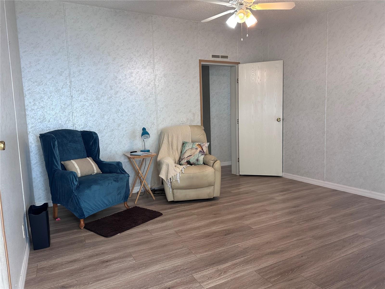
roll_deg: +2.2
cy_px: 144
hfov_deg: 71.6
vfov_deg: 56.8
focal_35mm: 24
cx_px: 192
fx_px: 267
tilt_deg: -7.0
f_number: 1.78
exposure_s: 1/120
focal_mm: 6.86
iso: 160
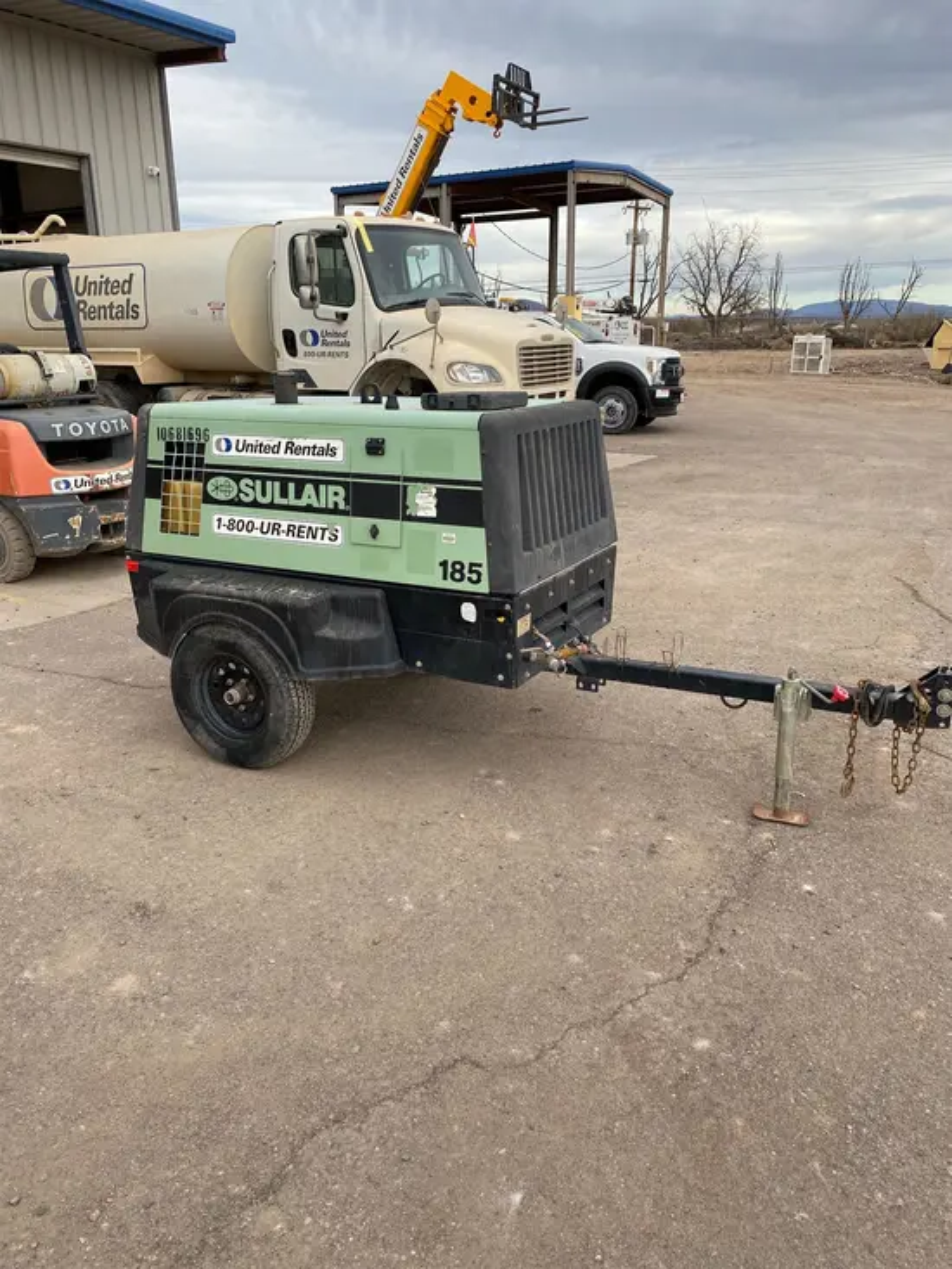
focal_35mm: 26
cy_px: 634
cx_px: 476
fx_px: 953
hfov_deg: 53.1
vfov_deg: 67.3
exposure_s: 1/594
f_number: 1.8
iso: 32
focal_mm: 4.25
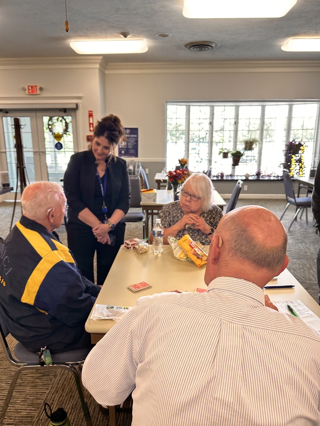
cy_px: 216
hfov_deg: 54.9
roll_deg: -0.4
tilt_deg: -13.8
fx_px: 308
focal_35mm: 25
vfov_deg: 69.4
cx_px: 156
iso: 125
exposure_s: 1/120
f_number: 1.78
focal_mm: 6.86
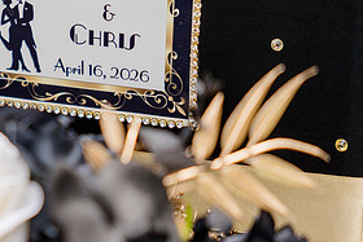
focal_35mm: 145
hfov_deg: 14.0
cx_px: 6
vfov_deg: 9.5
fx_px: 1463
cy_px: 90
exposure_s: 1/800
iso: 200
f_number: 2.8
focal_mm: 70
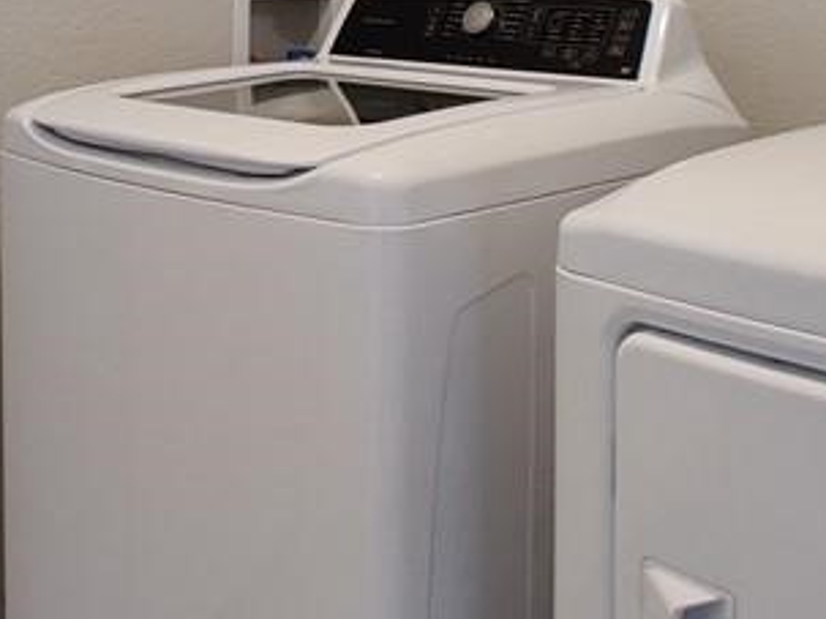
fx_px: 1050
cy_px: 30
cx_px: 294
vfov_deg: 30.9
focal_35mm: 44
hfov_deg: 42.5
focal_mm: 2.25
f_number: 2.2
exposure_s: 1/30
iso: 1000
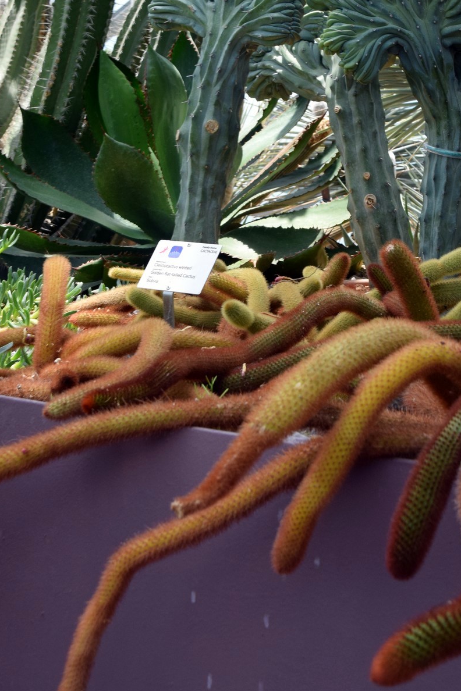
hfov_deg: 22.6
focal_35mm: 60
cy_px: 168
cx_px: 286
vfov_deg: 32.7
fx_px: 1152
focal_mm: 22
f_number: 8
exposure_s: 1/250
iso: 360
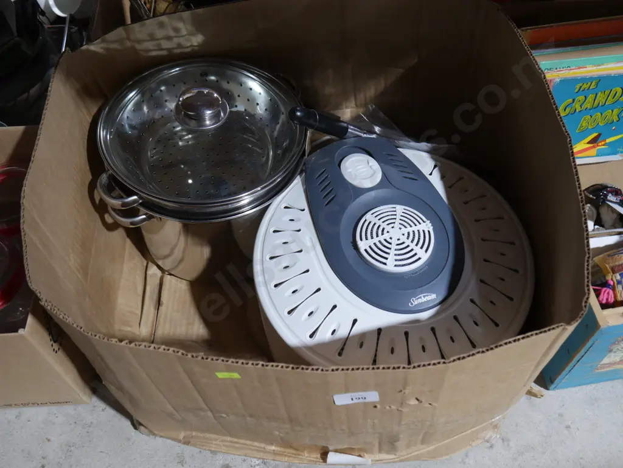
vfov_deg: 41.8
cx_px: 312
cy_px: 234
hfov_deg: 53.9
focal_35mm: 34
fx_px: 612
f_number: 4
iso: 1000
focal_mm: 17
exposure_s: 1/60
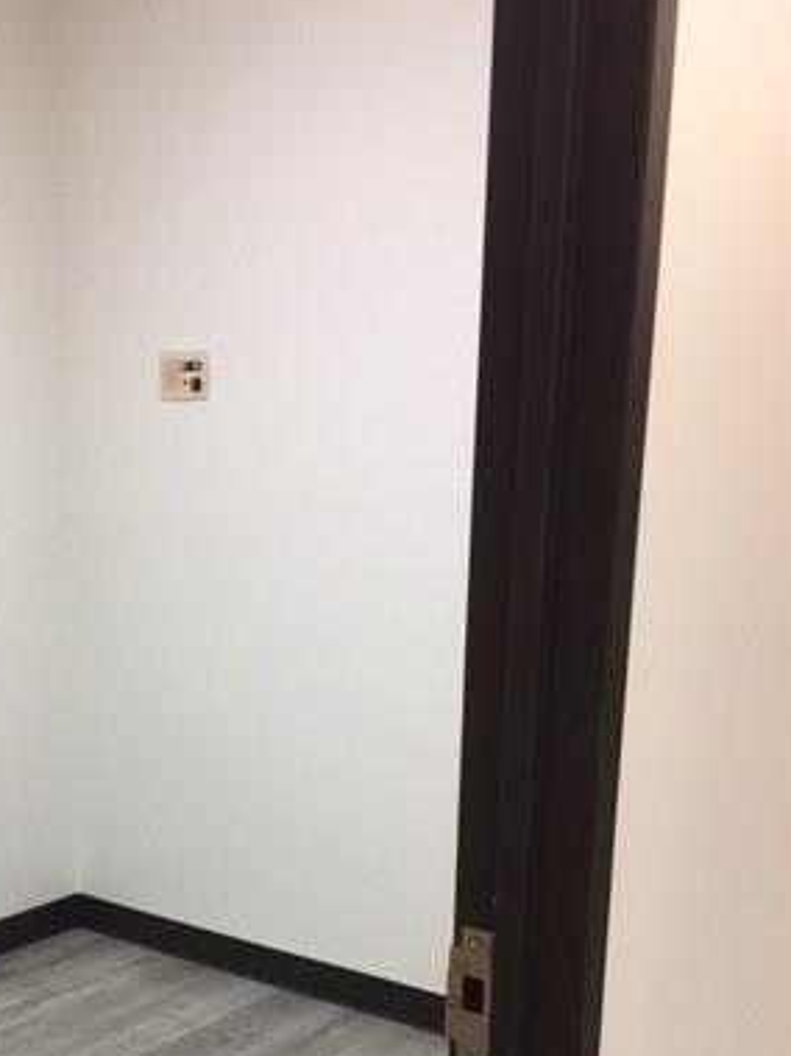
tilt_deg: -18.4
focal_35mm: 49
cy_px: 869
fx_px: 1494
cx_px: 184
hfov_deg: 29.1
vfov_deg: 37.3
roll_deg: +0.9
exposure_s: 1/30
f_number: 2.2
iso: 40
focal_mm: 4.15
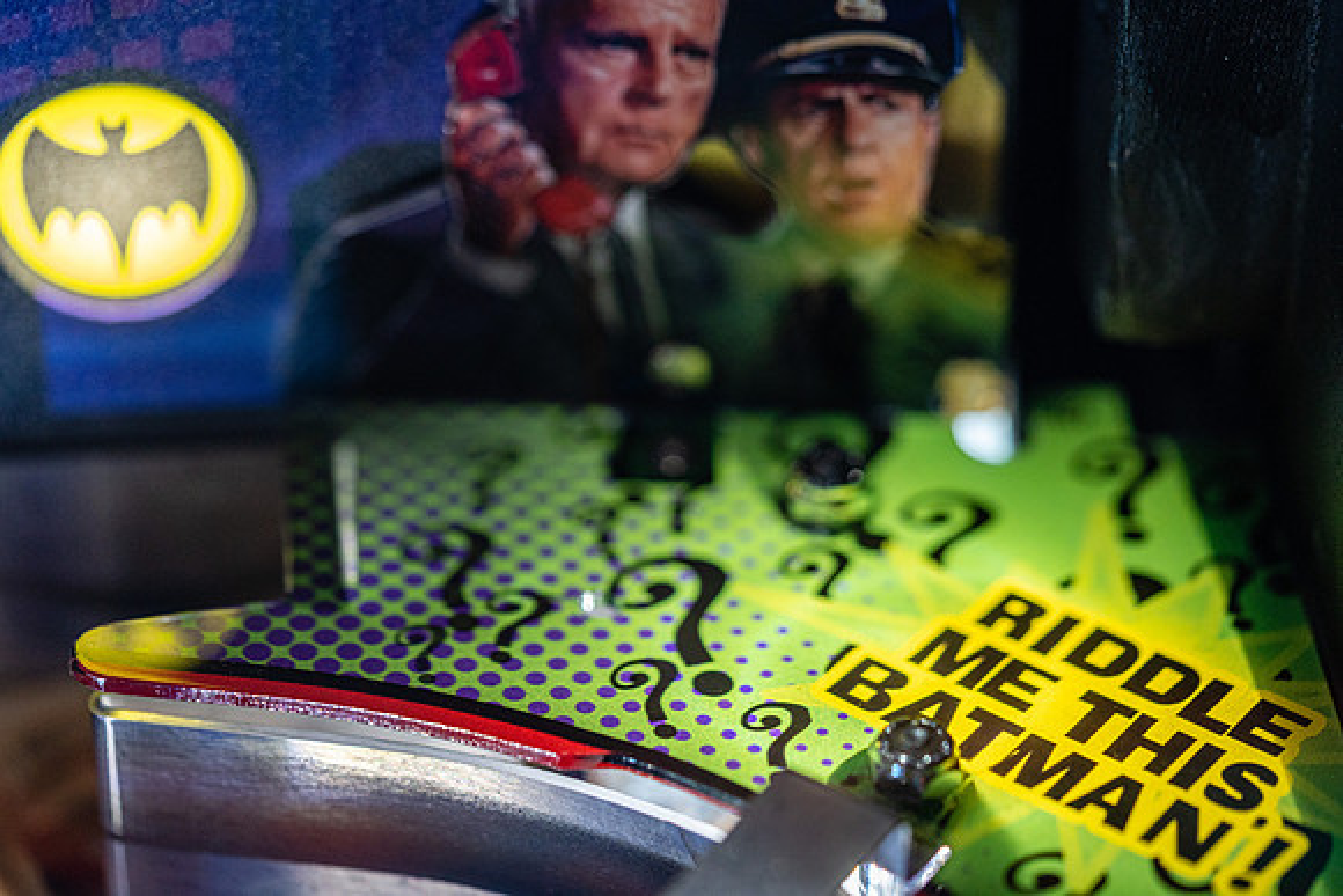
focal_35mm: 90
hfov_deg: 22.6
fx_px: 3358
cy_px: 448
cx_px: 672
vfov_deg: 15.2
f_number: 2.8
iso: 1600
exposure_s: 1/100
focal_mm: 90
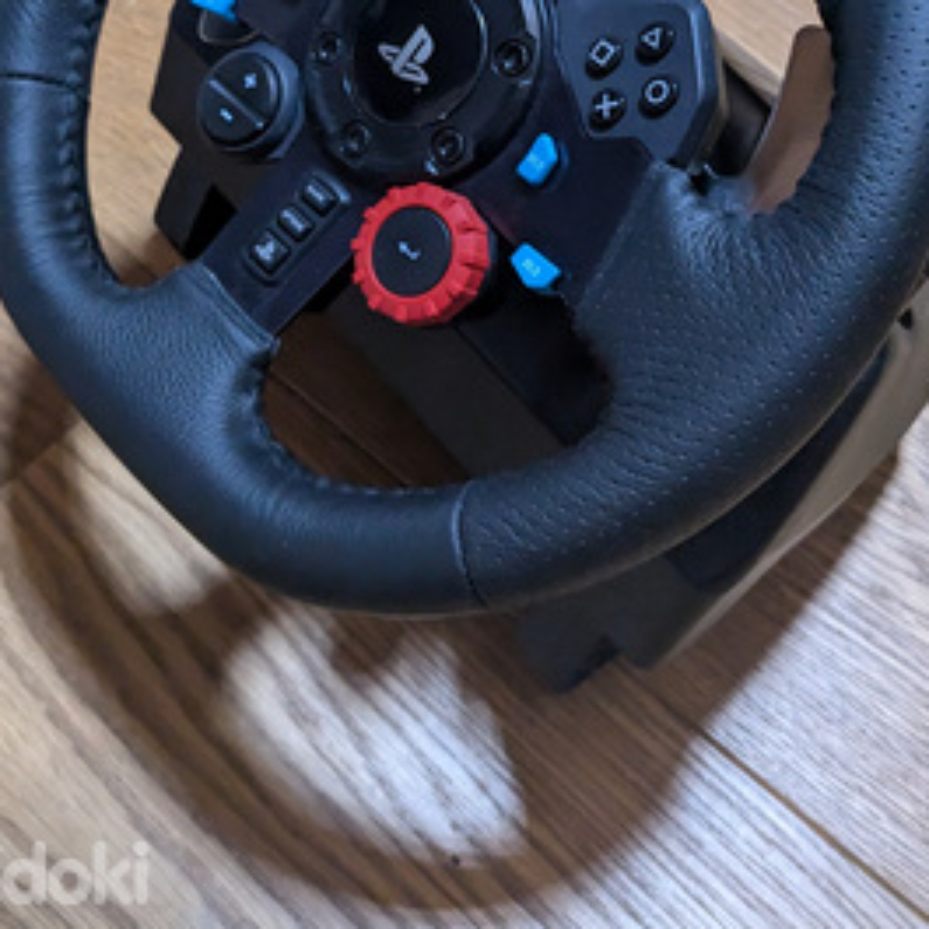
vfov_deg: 35.6
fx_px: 1366
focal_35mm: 45
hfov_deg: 37.6
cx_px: 457
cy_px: 119
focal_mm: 4.38
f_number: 1.73
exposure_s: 1/50
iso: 1341
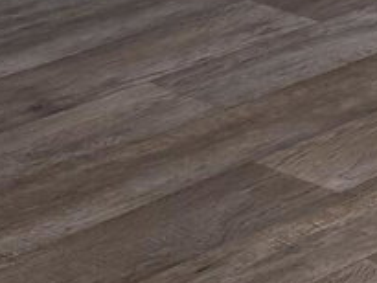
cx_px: 1284
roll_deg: -4.2
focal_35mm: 187
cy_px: -307
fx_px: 2038
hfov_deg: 8.2
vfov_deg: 7.6
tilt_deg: -11.7
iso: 125
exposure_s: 1/120
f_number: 1.78
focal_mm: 6.76
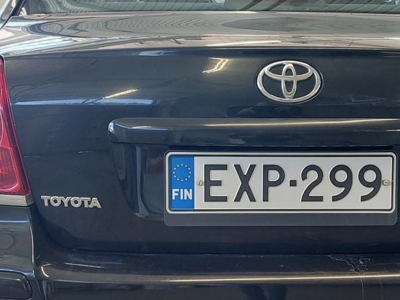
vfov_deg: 21.9
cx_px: 265
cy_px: 179
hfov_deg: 28.8
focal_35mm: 67
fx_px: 774
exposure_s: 1/50
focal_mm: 5.23
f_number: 1.8
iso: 50
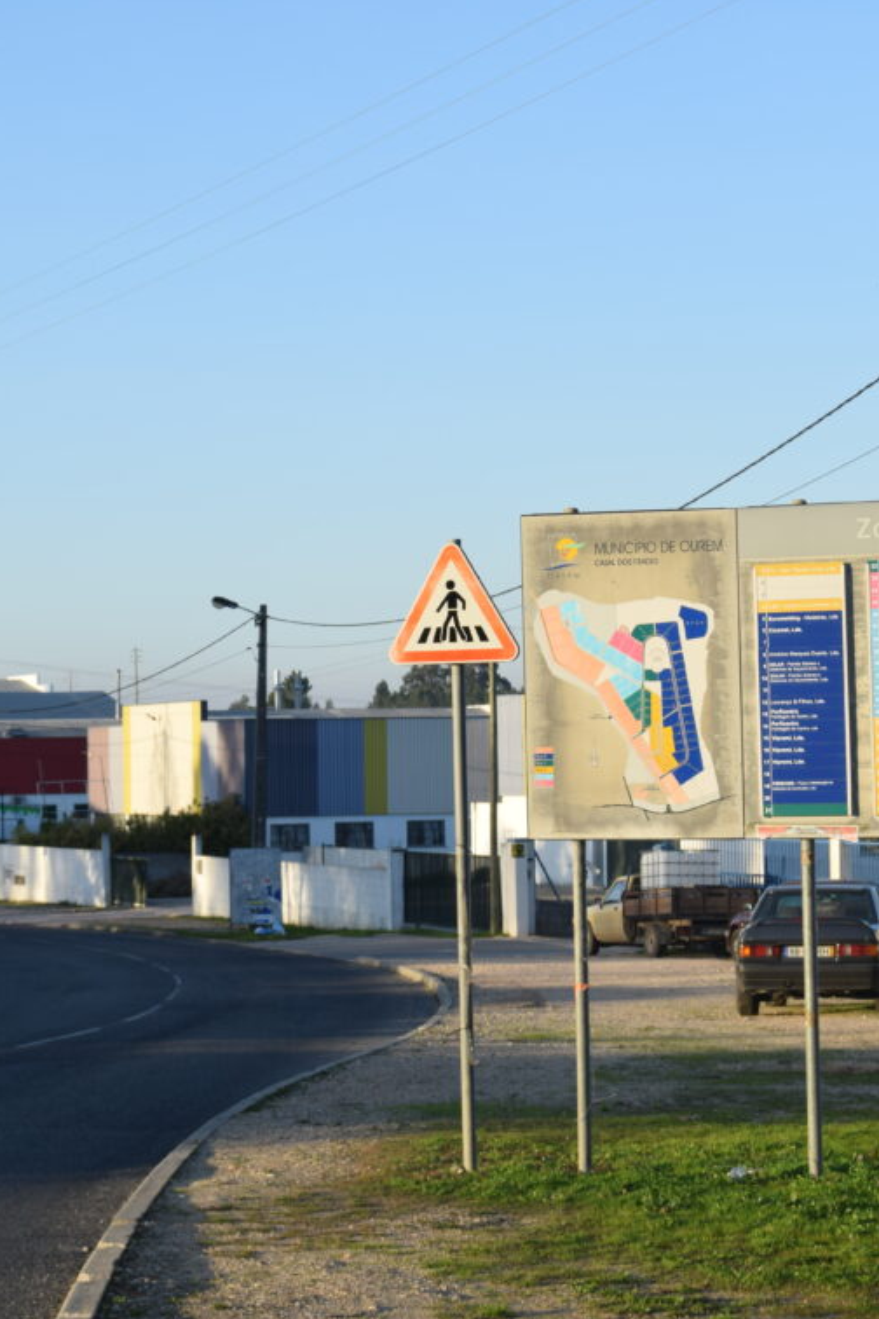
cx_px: 483
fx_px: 3150
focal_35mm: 86
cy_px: 658
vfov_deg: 23.6
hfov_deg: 15.9
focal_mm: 38
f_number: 8
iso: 200
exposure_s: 1/250
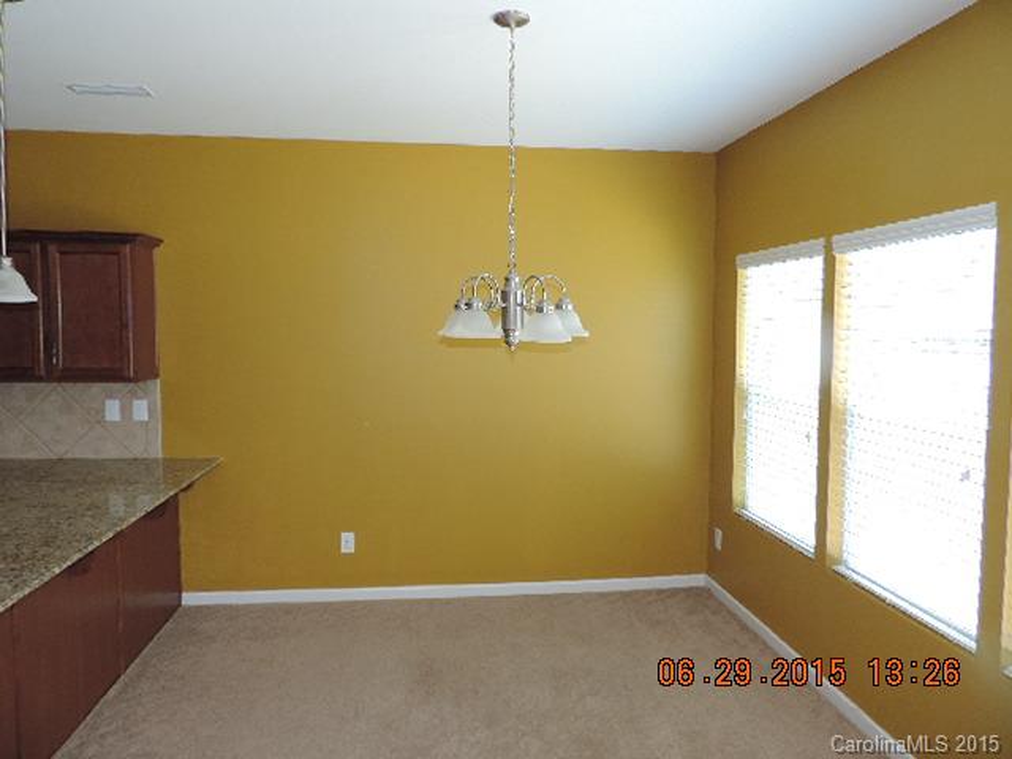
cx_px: 506
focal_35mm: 24
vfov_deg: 56.8
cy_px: 380
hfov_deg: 71.6
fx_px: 702
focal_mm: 4.3
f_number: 3
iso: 90
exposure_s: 1/40
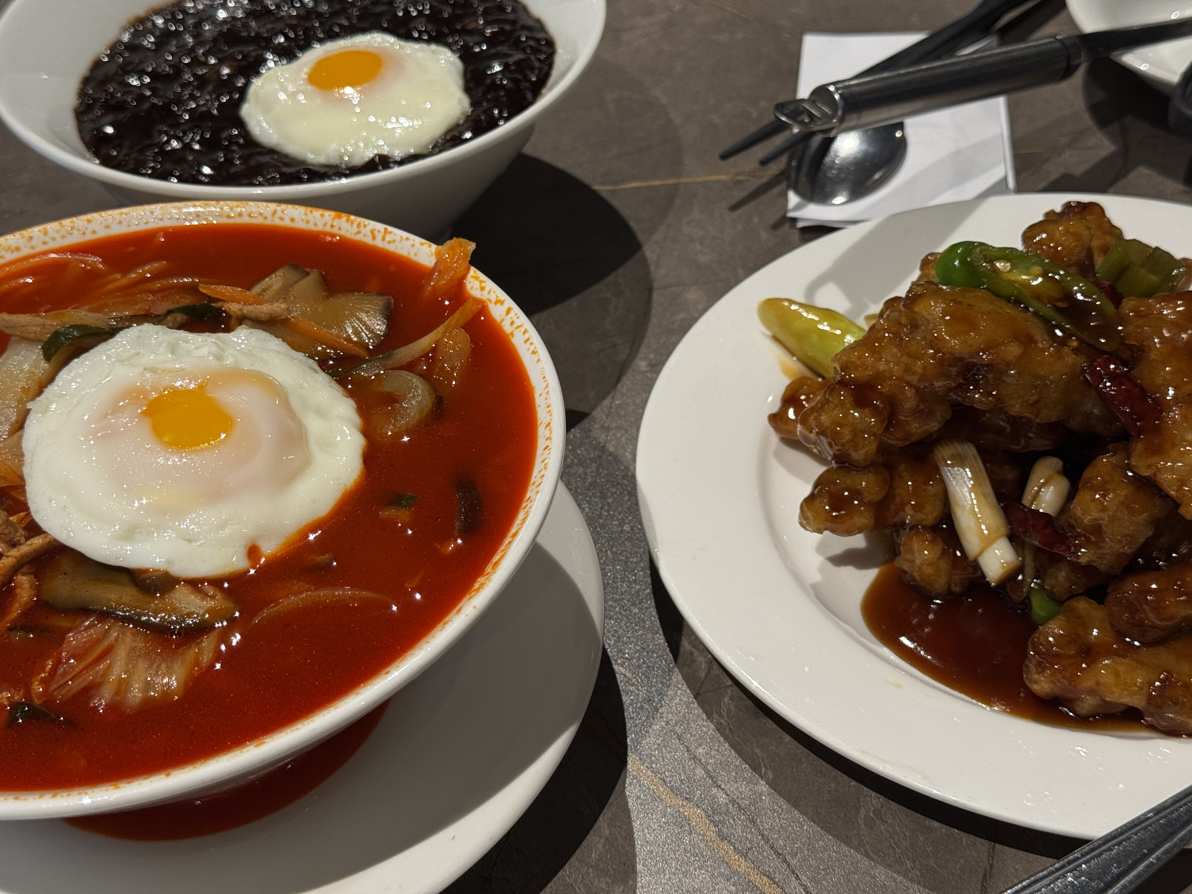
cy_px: 447
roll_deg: +4.8
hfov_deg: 39.7
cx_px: 596
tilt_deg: -43.8
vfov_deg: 30.3
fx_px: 1653
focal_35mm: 48
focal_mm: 6.76
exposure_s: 1/60
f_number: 1.78
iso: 125
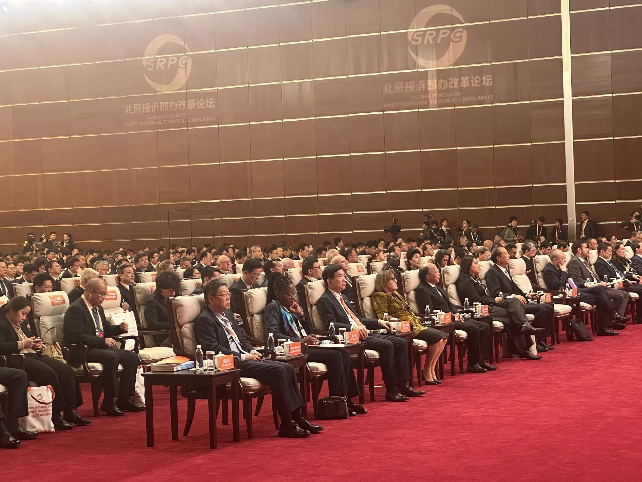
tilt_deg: -0.3
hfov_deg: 25.3
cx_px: 321
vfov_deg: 19.1
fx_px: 1428
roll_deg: +2.4
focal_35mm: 77
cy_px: 241
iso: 320
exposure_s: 1/60
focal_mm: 9
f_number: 2.8
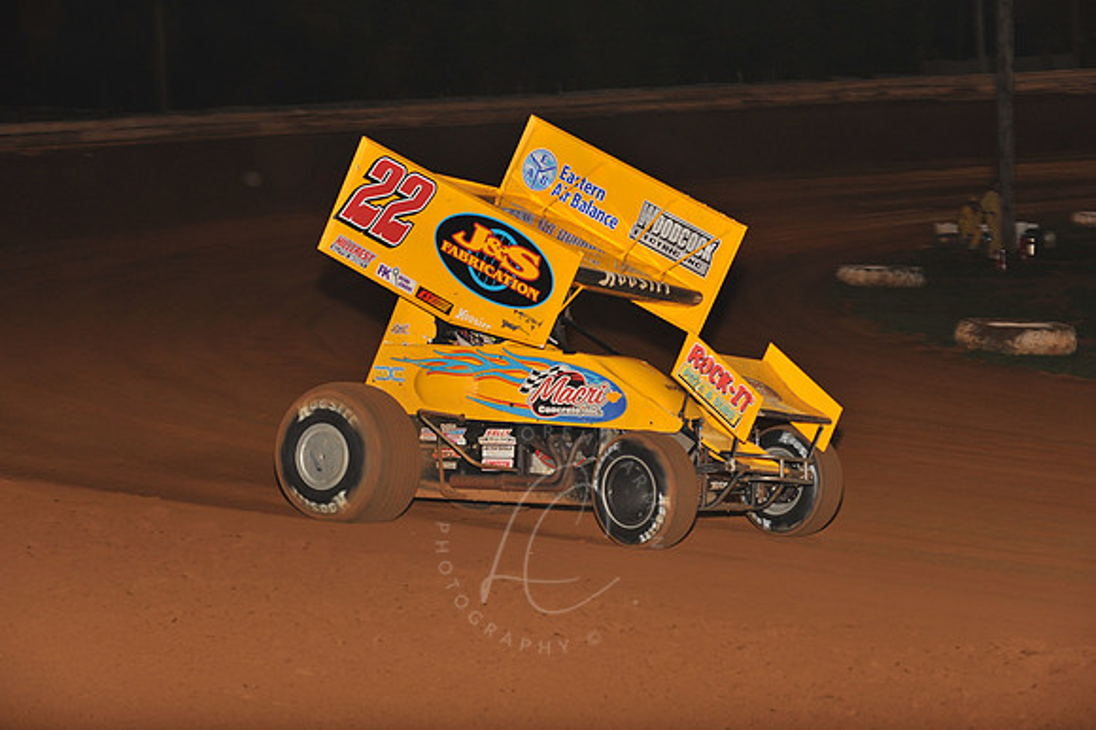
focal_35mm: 105
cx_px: 548
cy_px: 365
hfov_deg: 19.5
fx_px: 3195
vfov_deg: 13.0
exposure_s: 1/320
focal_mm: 105
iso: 800
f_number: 6.3
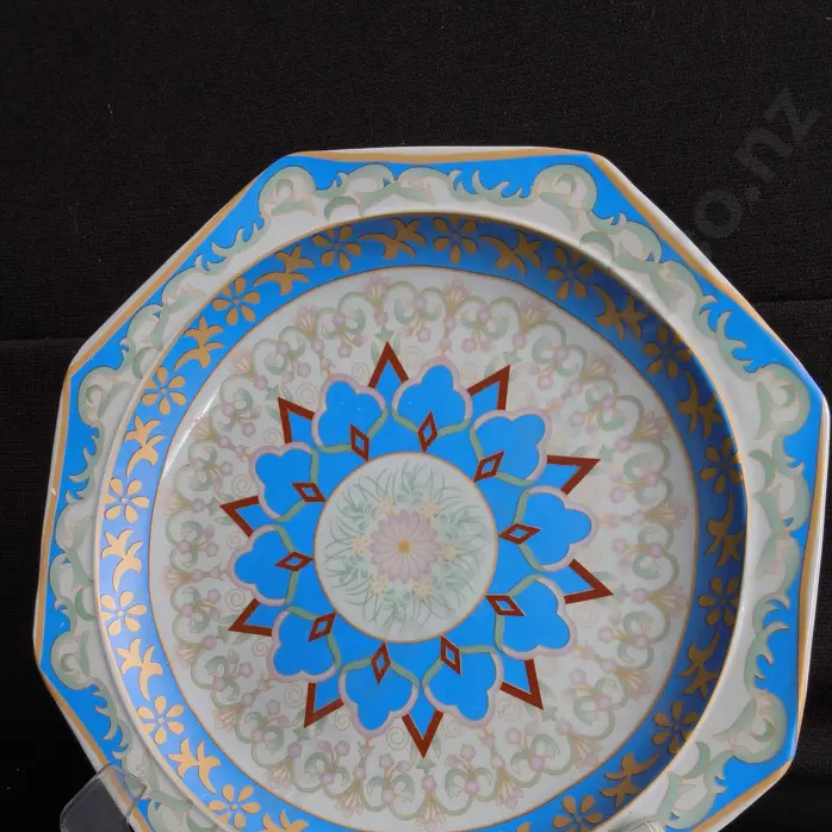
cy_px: 588
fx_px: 952
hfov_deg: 47.2
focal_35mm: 35
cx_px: 436
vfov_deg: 46.1
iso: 50
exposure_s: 1/100
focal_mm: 2.87
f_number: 2
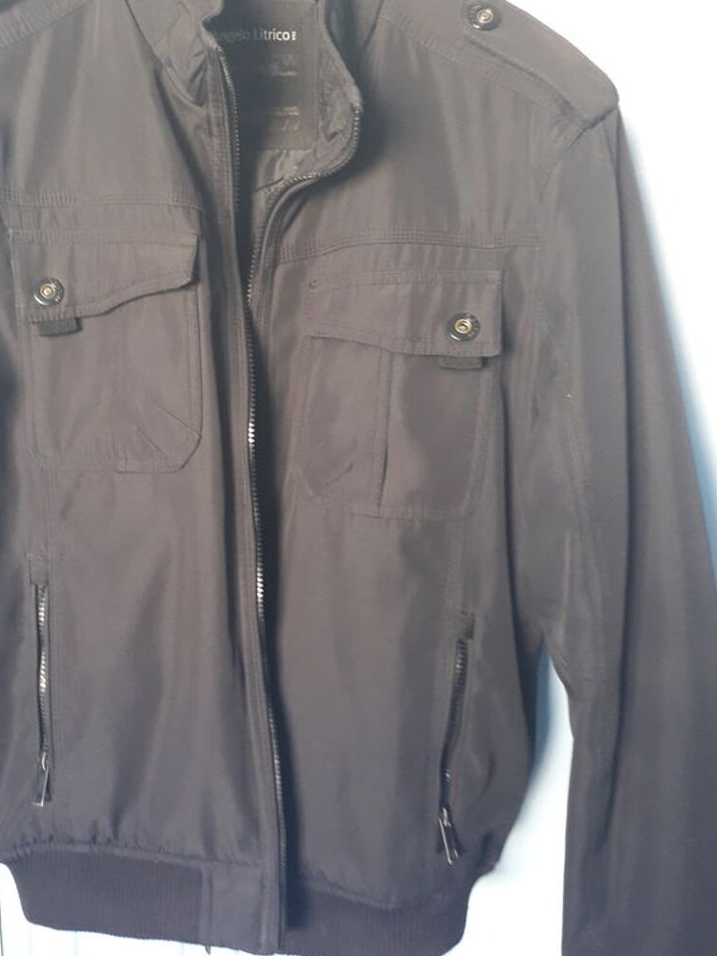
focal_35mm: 36
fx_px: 994
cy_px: 476
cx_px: 269
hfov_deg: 39.4
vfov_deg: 51.4
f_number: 1.9
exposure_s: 1/33
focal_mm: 3.6
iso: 160
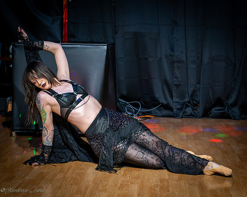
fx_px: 674
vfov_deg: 16.7
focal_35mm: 92
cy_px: 96
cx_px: 152
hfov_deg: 20.7
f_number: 4
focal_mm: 70
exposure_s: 1/320
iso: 12800
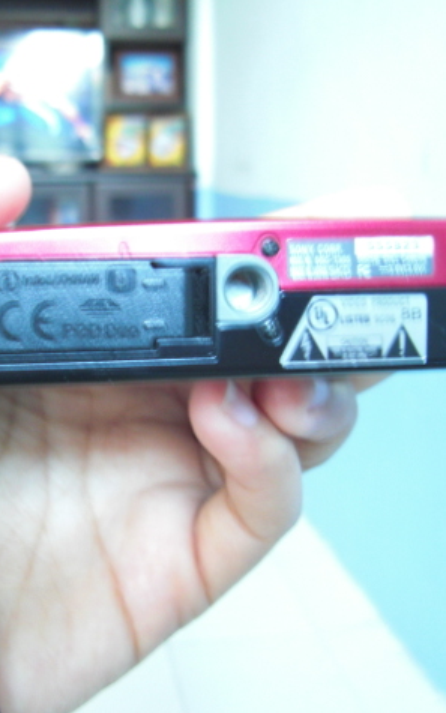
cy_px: 359
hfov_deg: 31.8
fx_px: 778
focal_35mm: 40
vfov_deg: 49.3
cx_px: 155
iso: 200
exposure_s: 1/4
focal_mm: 4.9
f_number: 2.6
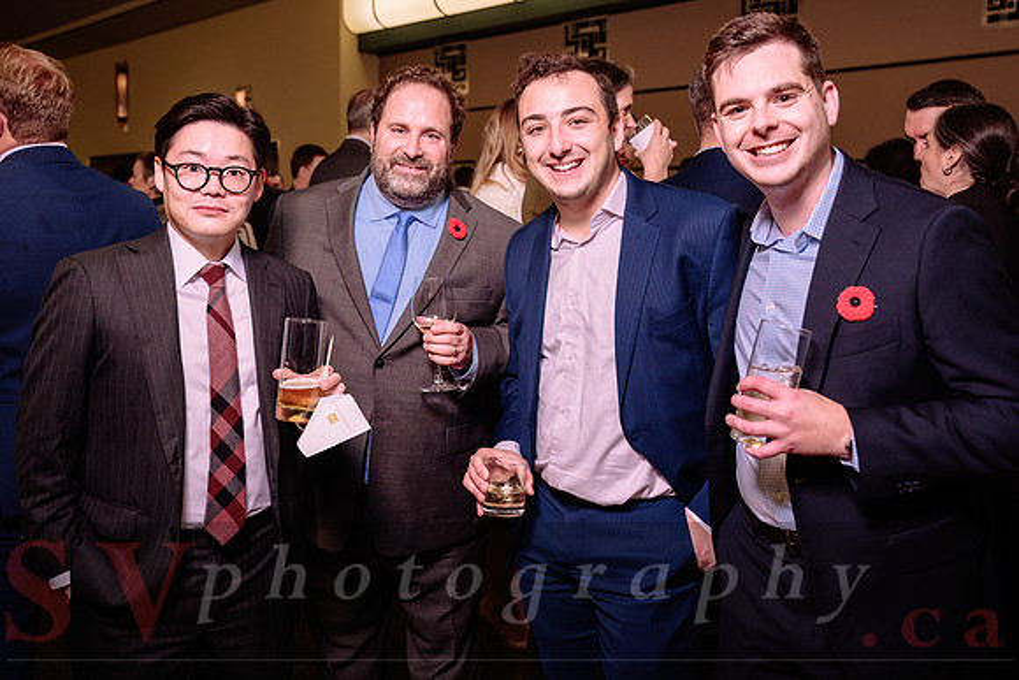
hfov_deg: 56.6
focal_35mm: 33
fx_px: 946
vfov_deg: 39.3
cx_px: 512
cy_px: 267
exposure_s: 1/100
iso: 800
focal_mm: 27.5
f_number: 3.2
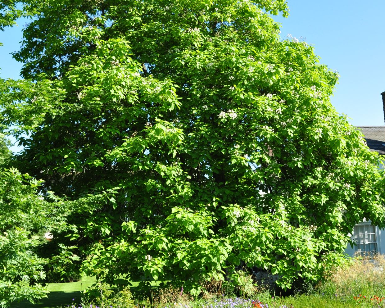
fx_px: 604
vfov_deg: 28.6
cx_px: 199
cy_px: 146
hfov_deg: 35.4
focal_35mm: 53
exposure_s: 1/160
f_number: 11
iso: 200
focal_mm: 22
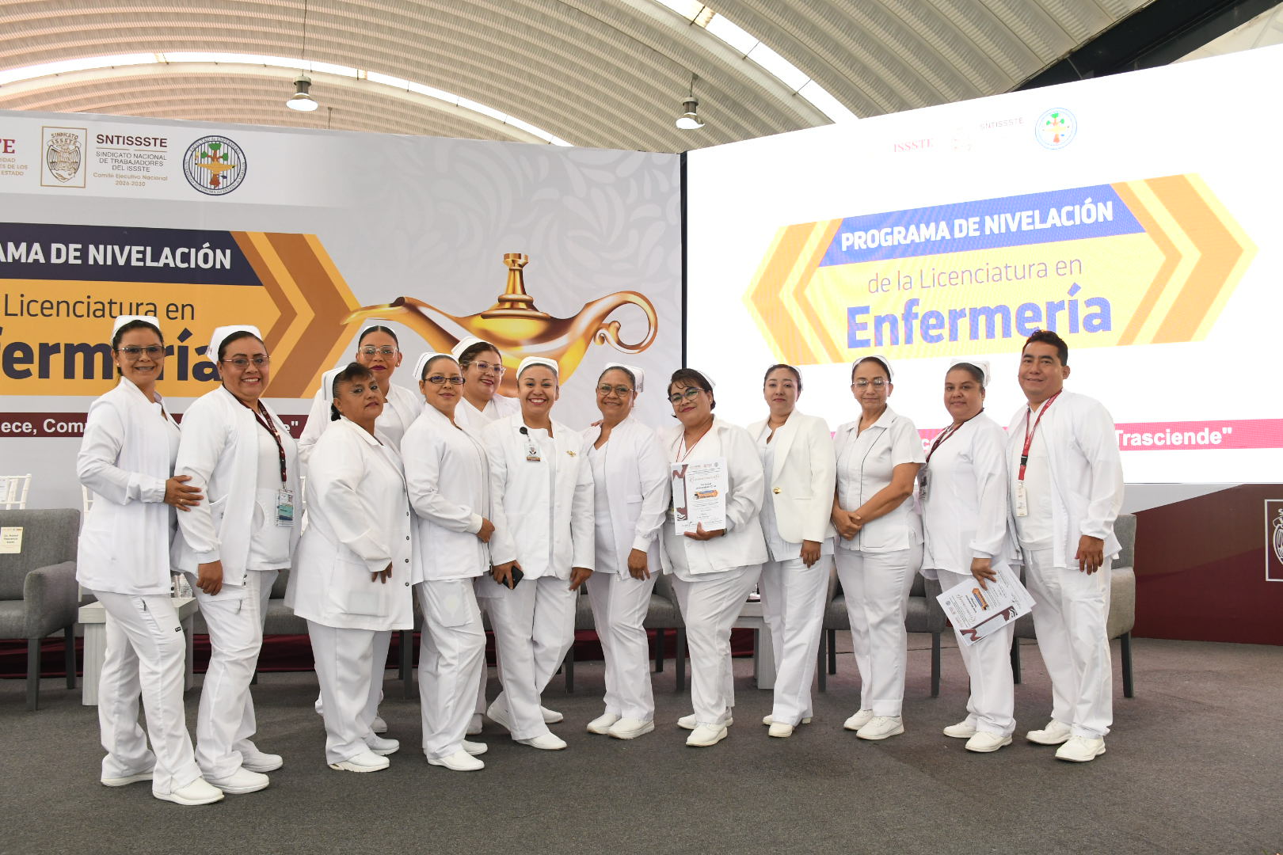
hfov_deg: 67.4
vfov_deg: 47.9
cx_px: 642
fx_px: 962
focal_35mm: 27
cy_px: 428
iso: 1250
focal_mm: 18
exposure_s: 1/160
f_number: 7.1
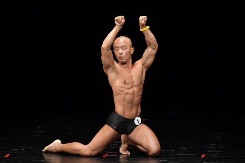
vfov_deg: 3.1
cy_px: 82
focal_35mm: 450
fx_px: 3061
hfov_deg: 4.6
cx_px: 122
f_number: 5.6
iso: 3200
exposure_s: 1/400
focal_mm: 300
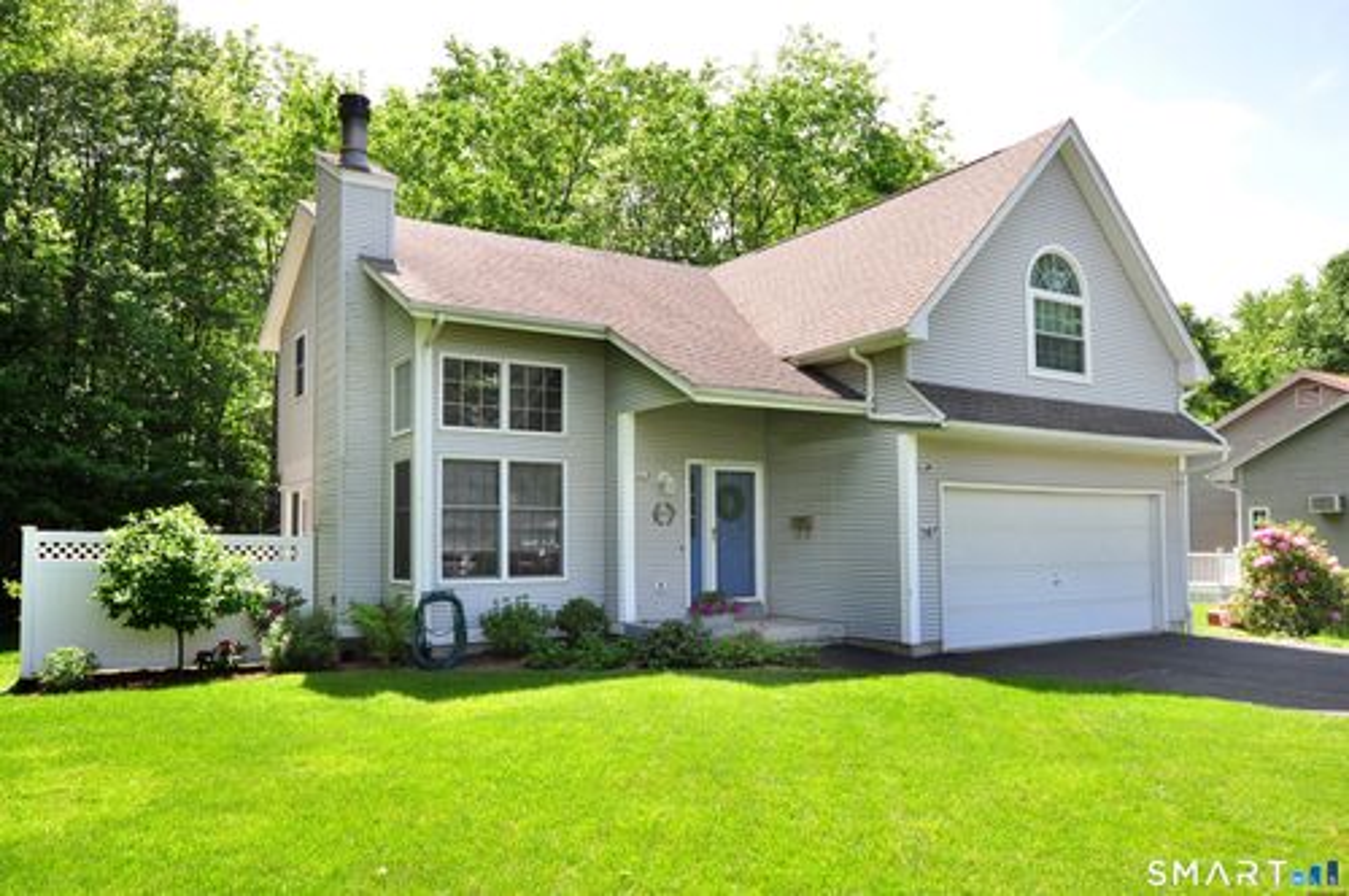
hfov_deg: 81.3
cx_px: 674
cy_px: 448
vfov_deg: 59.4
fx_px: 786
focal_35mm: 21
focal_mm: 14
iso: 320
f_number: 5.6
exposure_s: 1/400
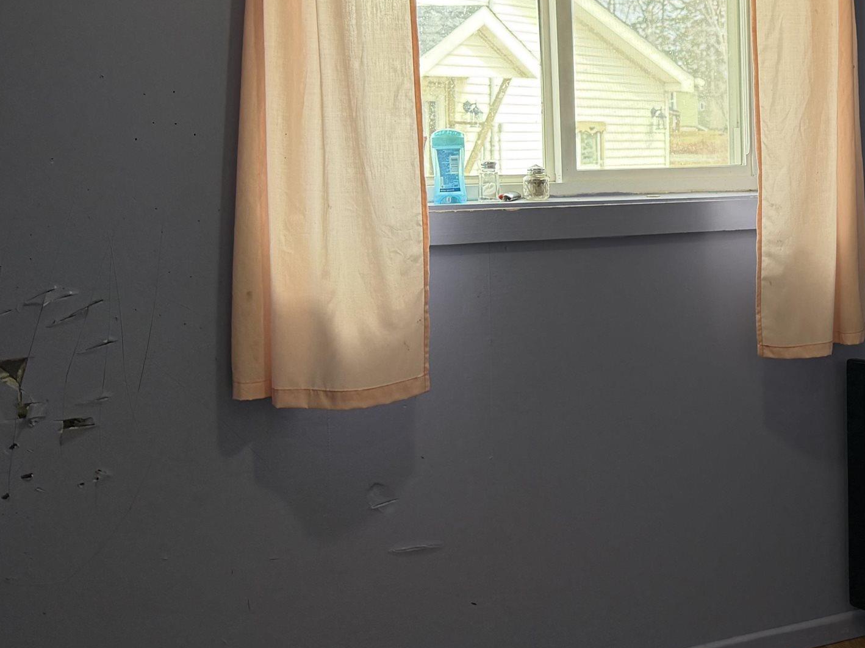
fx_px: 1299
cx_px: 844
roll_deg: +1.3
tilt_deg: -1.5
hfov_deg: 33.9
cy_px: 186
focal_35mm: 52
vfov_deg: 27.7
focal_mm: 6.76
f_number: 1.78
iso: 200
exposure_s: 1/237
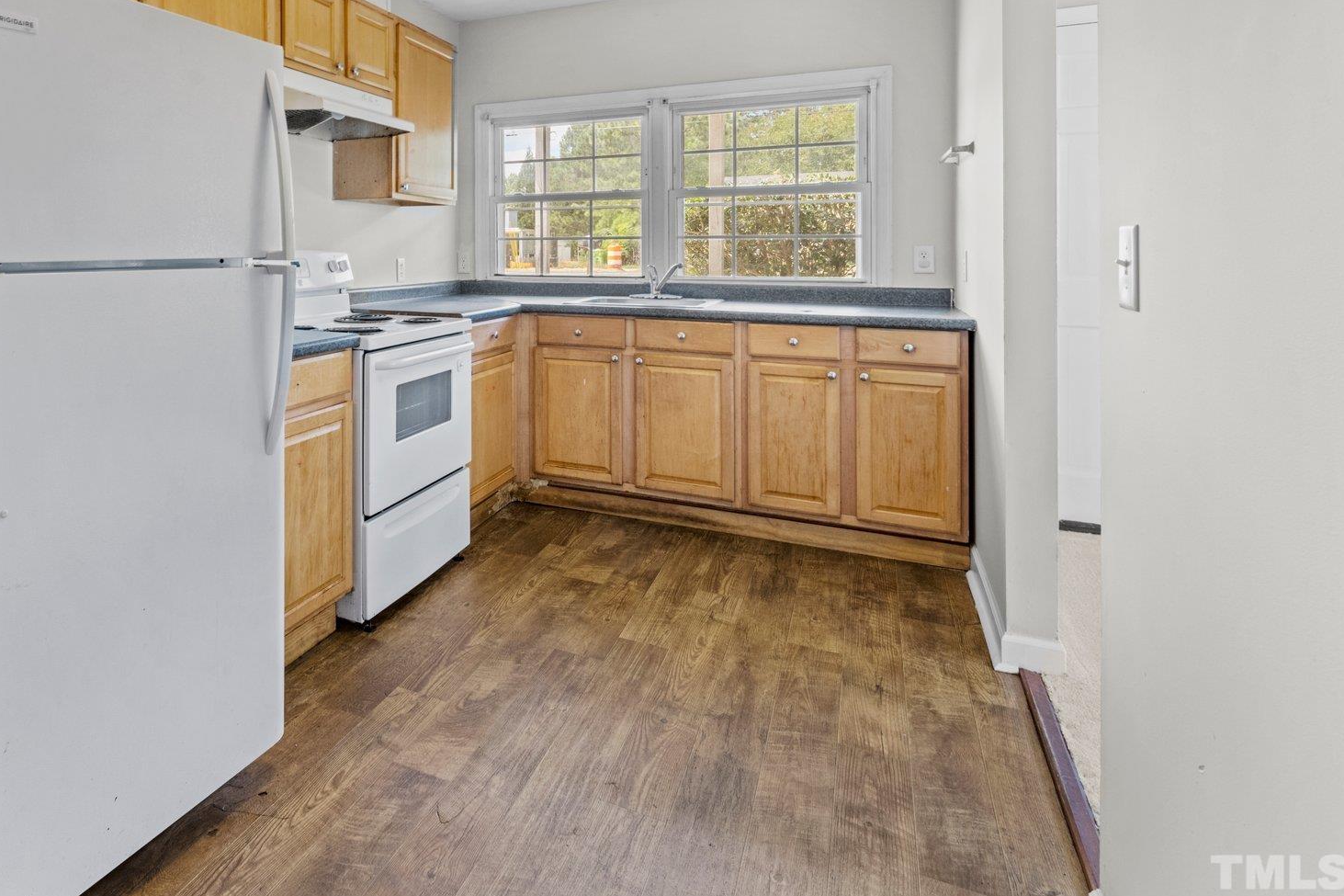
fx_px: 784
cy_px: 272
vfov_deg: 57.7
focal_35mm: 21
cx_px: 421
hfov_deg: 77.9
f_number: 7.1
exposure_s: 1/3
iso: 400
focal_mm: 15
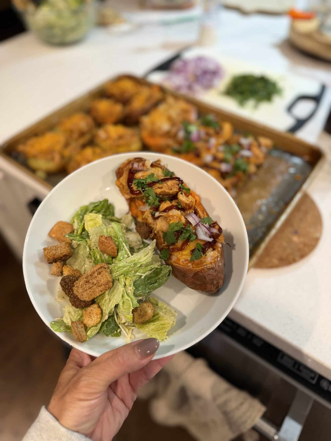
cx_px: 166
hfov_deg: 56.8
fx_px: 306
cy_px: 220
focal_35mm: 24
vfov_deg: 71.6
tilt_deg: -50.6
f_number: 1.78
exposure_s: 1/60
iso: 250
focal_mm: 6.76
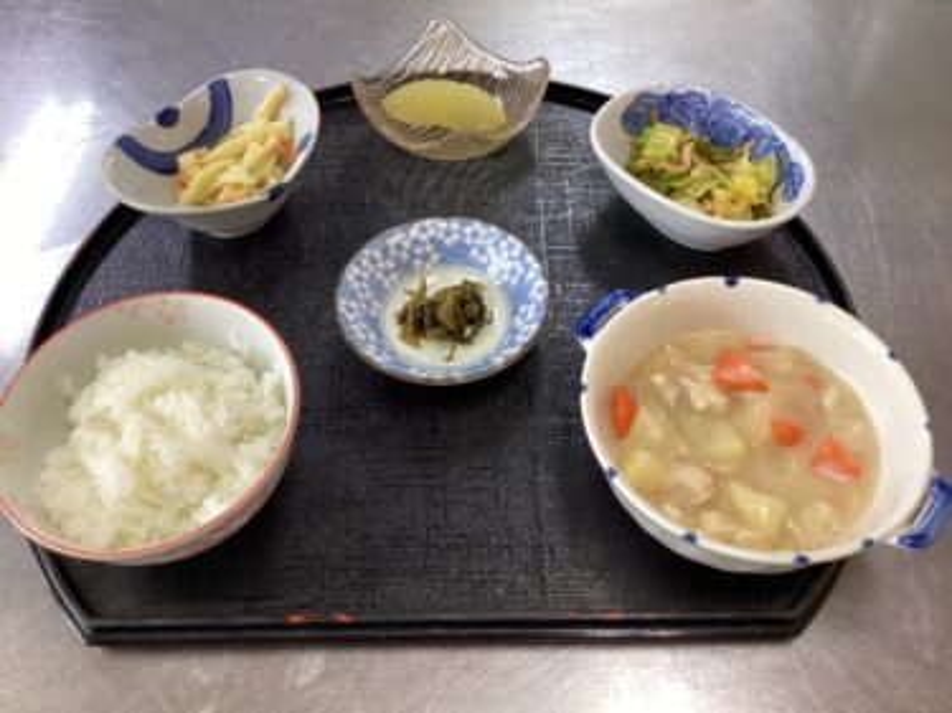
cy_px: 356
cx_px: 476
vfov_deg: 45.4
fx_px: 852
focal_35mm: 31
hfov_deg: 58.4
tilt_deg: -53.3
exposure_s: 1/50
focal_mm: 3.3
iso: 80
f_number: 2.4
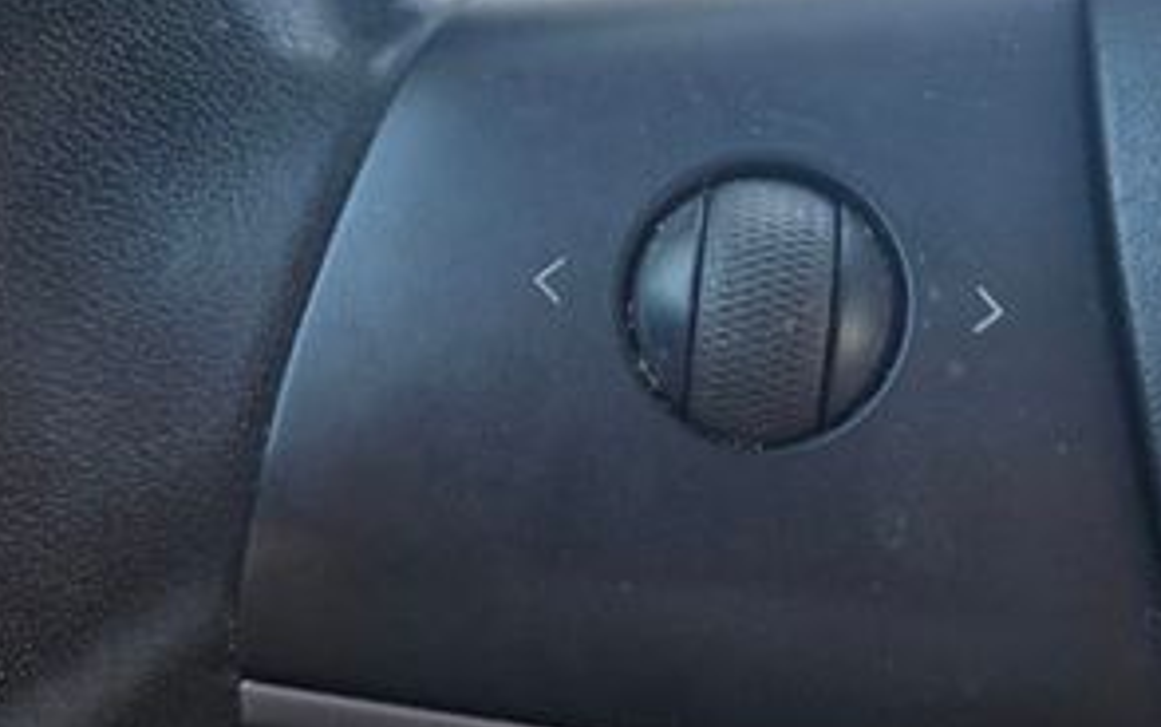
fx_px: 1678
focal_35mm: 53
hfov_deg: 37.9
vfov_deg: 24.4
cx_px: 735
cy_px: 328
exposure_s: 1/180
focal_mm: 5.4
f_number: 1.8
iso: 50
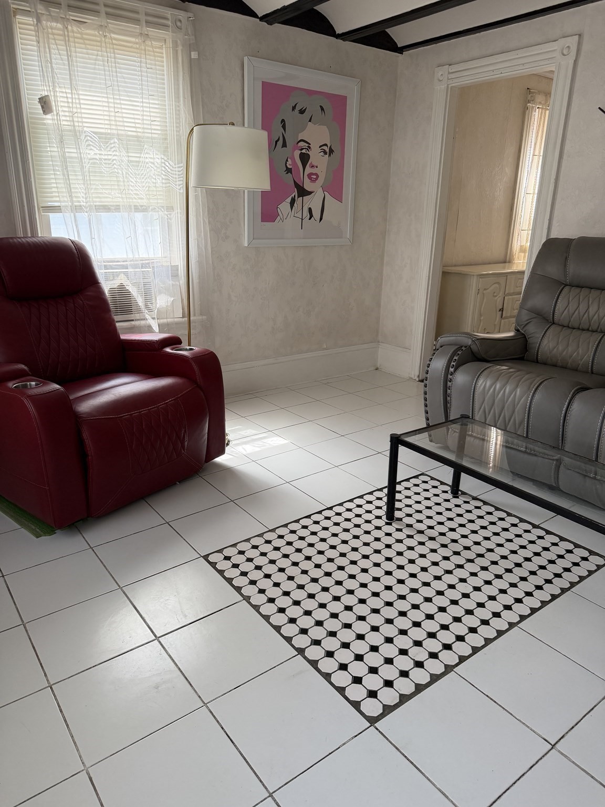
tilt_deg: -19.0
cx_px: 302
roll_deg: -0.1
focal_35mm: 24
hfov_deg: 56.8
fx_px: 559
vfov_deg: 71.6
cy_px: 404
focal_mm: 6.76
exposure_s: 1/154
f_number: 1.78
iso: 200
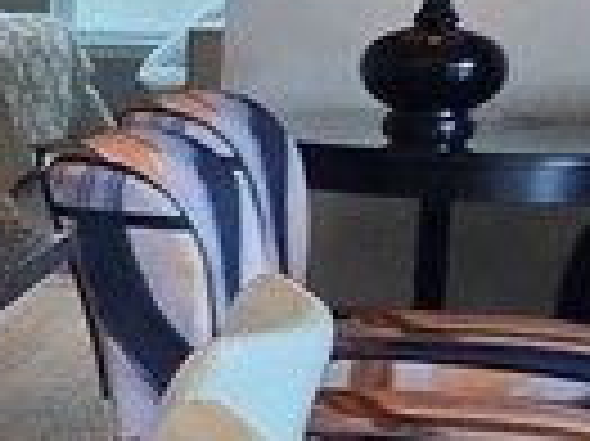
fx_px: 1737
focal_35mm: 102
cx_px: -1513
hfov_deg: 9.4
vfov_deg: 14.5
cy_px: 153
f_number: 2.2
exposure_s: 1/60
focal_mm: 2.2
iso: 80
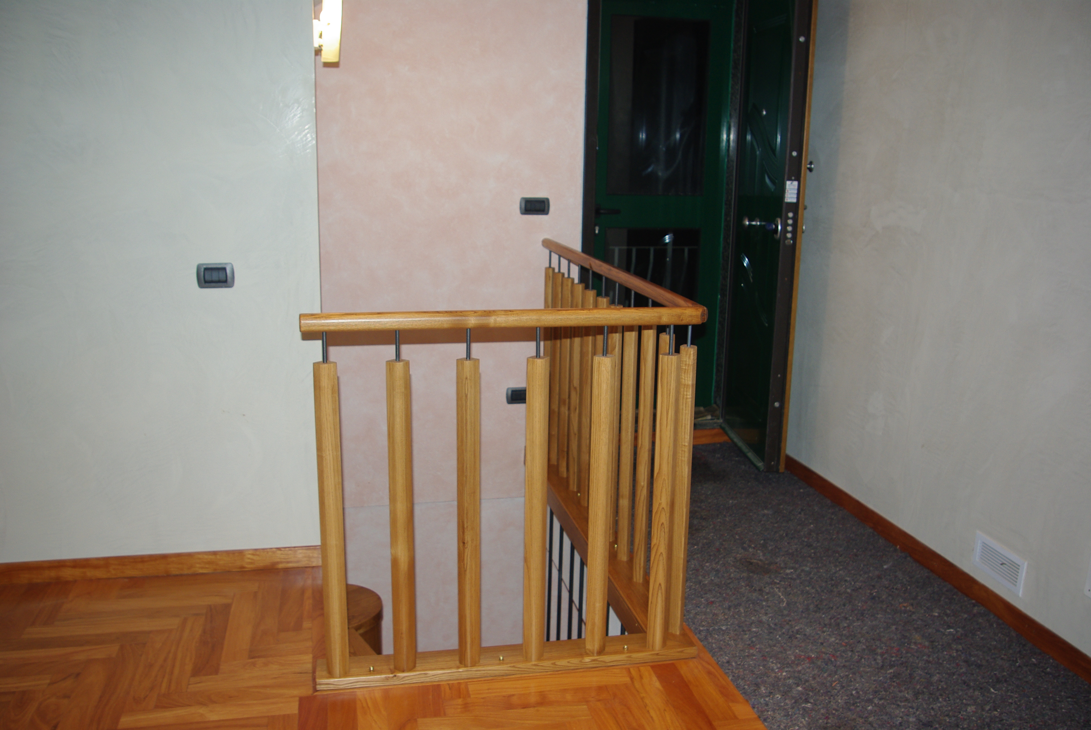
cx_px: 546
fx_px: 941
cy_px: 365
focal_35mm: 31
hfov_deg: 60.2
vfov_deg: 42.4
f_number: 4
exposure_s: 1/30
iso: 200
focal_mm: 21
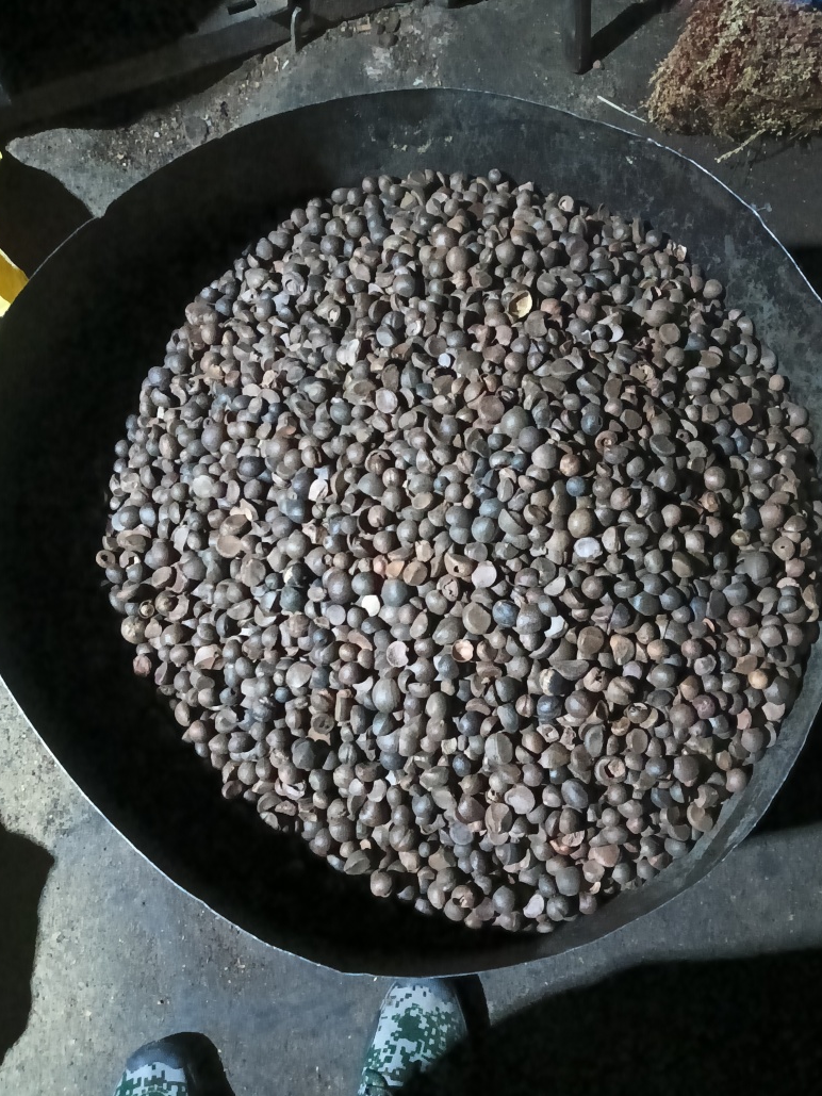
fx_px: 886
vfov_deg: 63.4
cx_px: 412
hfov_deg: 49.8
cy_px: 534
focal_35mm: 28
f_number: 1.8
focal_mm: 3.61
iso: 4000
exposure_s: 1/17.1
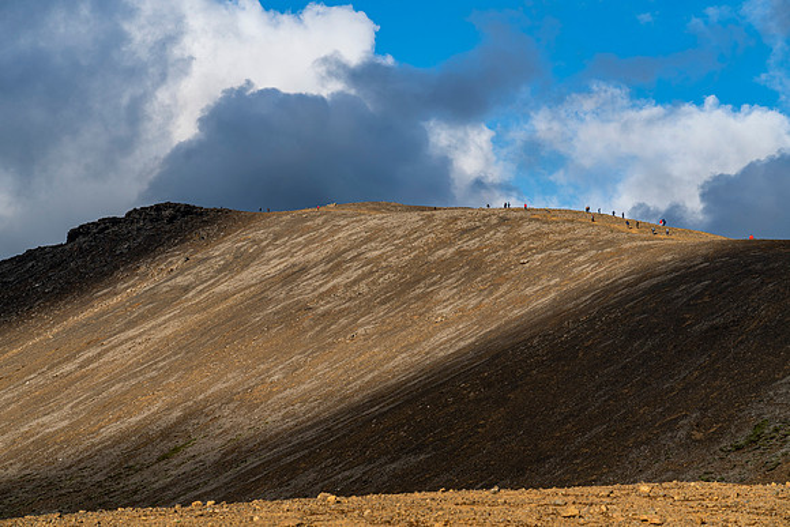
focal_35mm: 86
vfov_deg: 15.9
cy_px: 264
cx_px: 395
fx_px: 1888
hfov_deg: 23.6
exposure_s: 1/200
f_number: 9
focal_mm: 86
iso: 100
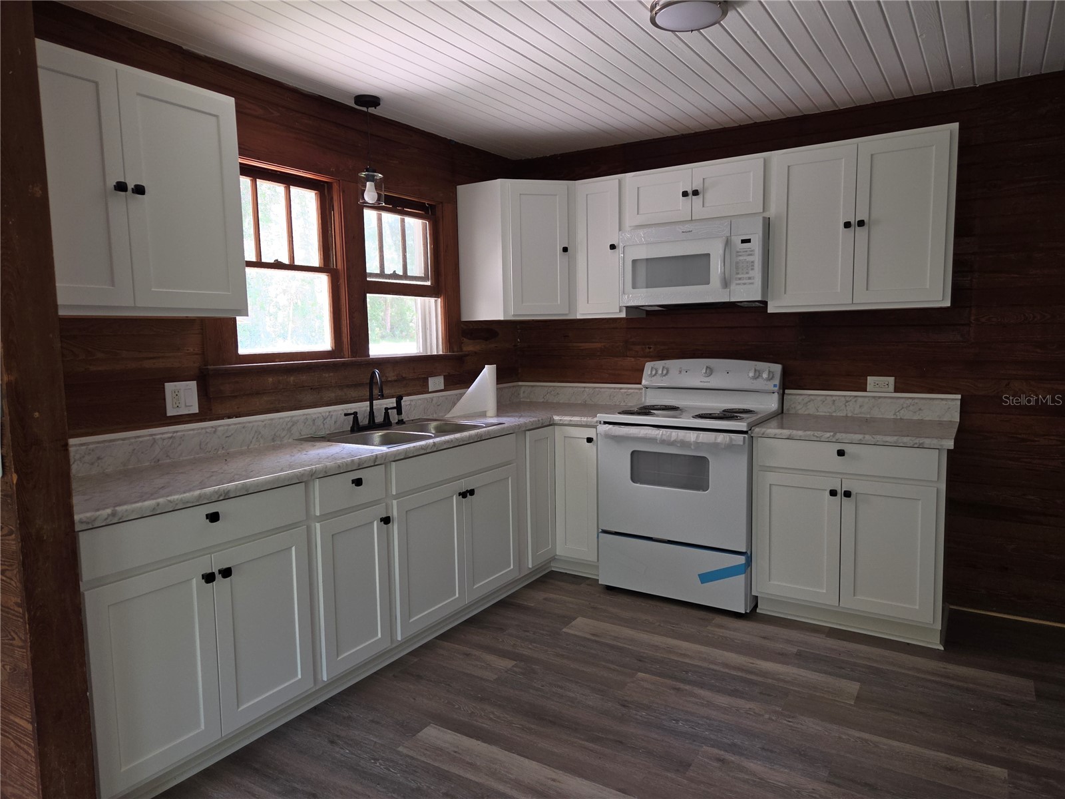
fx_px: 708
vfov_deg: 58.9
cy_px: 400
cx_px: 532
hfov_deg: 73.9
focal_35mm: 23
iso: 80
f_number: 1.8
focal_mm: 5.4
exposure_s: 1/60
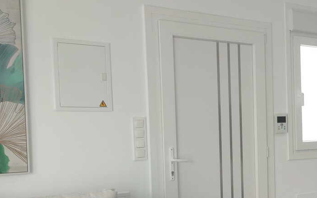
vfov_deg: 17.7
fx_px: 631
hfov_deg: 24.2
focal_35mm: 73
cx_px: 428
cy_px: 163
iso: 112
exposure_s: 1/50
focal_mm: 6.04
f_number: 1.9
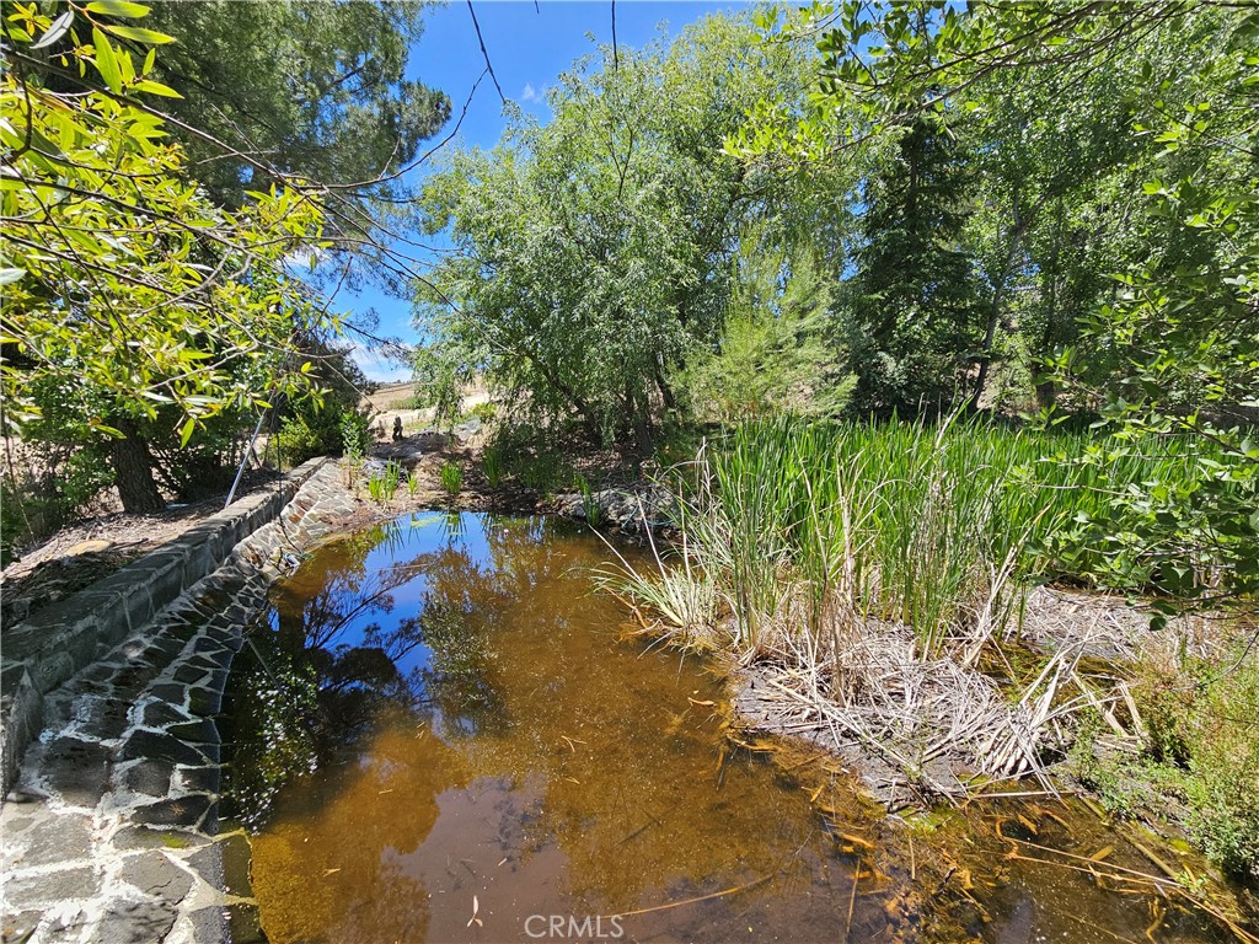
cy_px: 472
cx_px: 630
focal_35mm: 13
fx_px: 473
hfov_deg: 106.2
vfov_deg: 89.9
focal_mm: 2.2
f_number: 2.2
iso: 50
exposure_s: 1/841
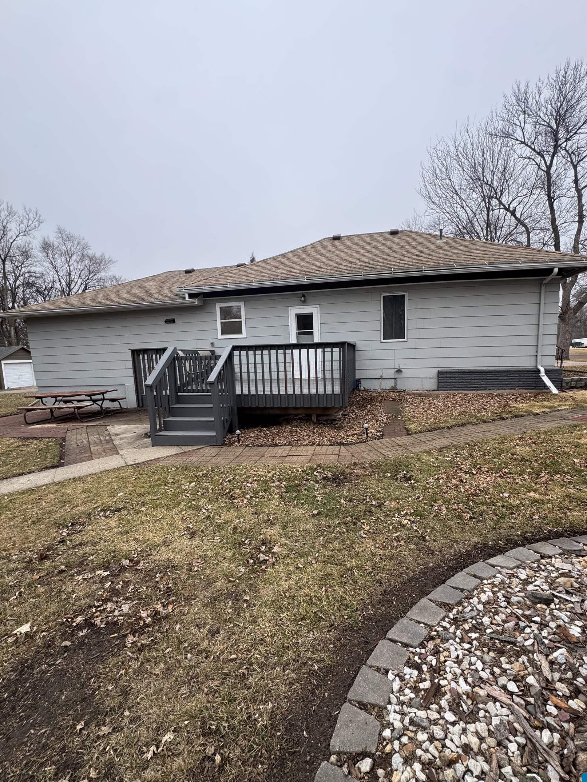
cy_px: 402
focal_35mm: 15
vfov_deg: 98.1
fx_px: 339
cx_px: 305
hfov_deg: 81.7
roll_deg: +2.2
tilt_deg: -7.8
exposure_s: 1/201
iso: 40
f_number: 2.2
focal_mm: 2.22
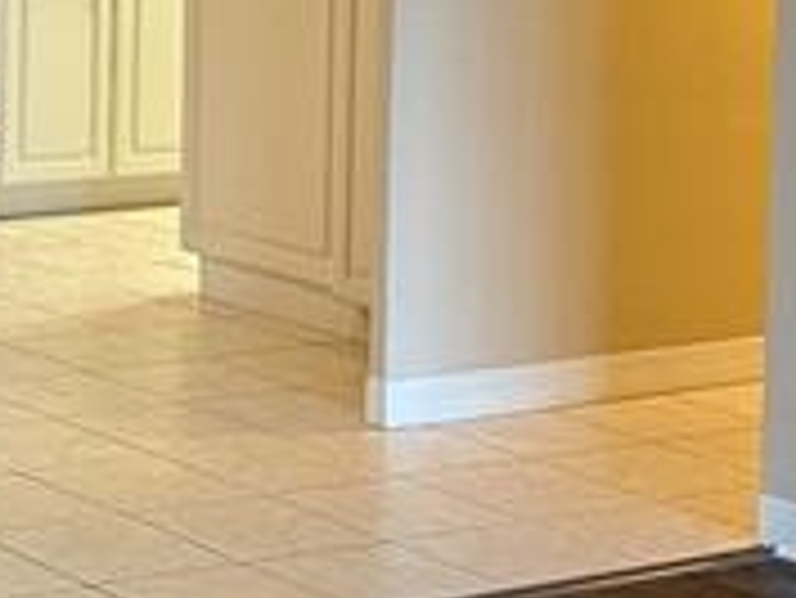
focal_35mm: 139
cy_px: -153
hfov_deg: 13.3
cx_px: -423
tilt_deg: -3.3
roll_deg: -1.0
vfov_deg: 10.5
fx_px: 3198
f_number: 1.78
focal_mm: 6.86
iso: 200
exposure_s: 1/120
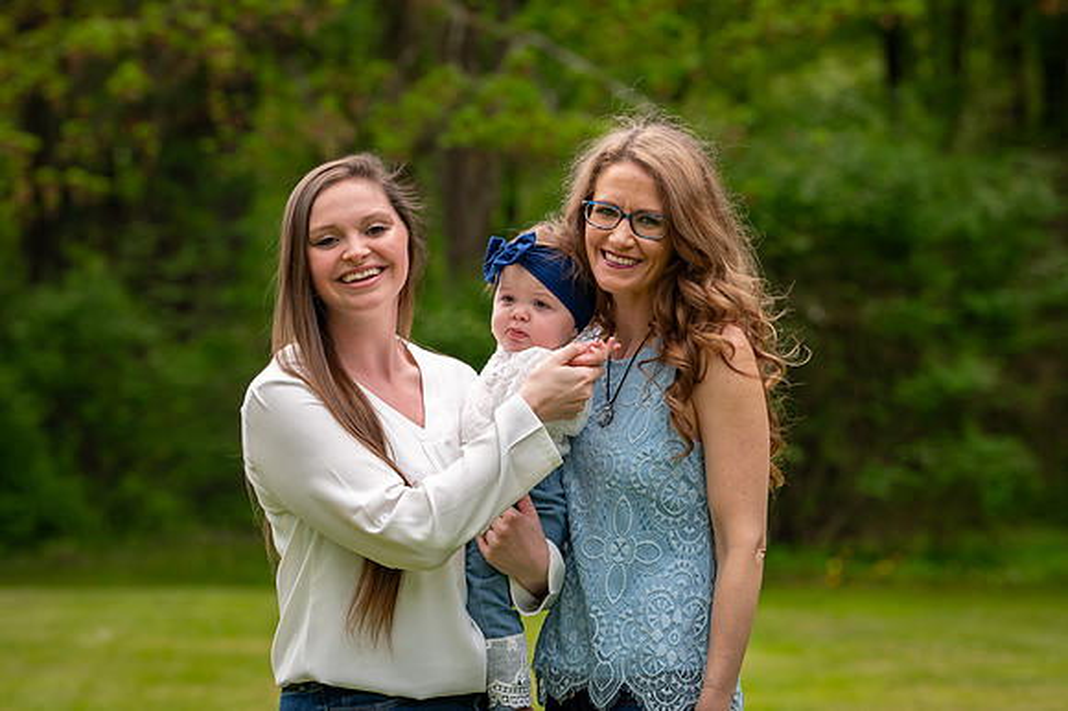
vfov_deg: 8.6
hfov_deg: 12.9
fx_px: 4717
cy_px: 292
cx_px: 510
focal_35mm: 159
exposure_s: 1/800
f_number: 5
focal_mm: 135
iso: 400
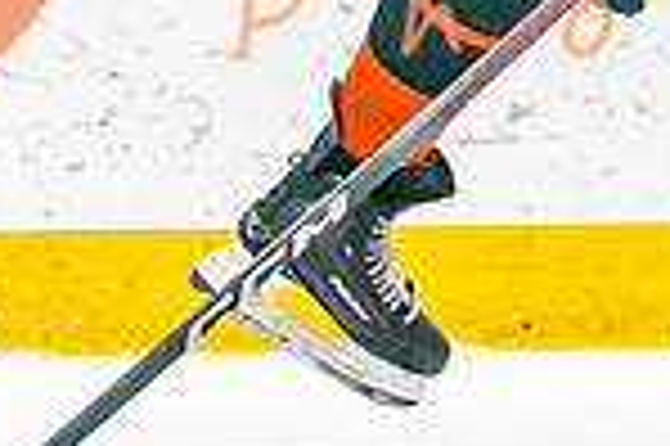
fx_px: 24261
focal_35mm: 1305
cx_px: 622
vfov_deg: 1.1
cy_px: 18
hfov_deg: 1.6
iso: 3200
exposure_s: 1/1250
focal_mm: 200
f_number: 2.8
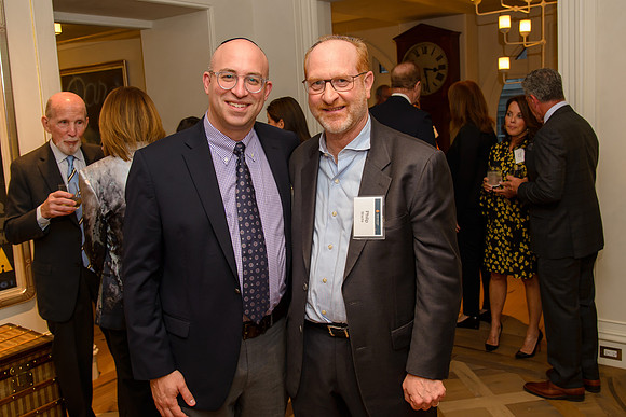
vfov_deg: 39.4
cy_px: 191
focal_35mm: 34
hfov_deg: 56.4
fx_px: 584
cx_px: 313
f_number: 5.6
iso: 800
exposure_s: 1/30
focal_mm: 31
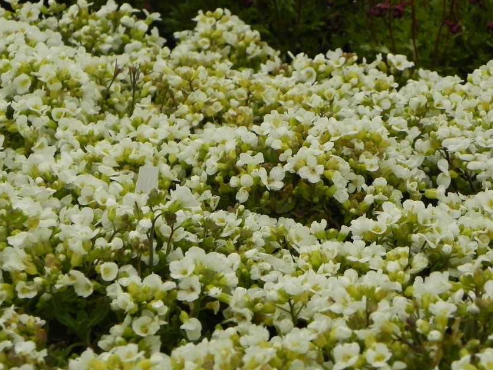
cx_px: 231
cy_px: 216
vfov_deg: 11.1
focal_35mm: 134
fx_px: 1908
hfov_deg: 14.7
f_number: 4.5
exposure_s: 1/640
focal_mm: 18.8
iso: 160
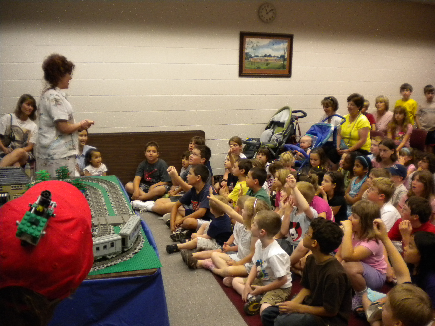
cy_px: 163
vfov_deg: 40.7
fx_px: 440
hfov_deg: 52.6
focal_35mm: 35
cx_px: 218
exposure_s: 1/51.5
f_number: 3.1
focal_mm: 6.3
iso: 400
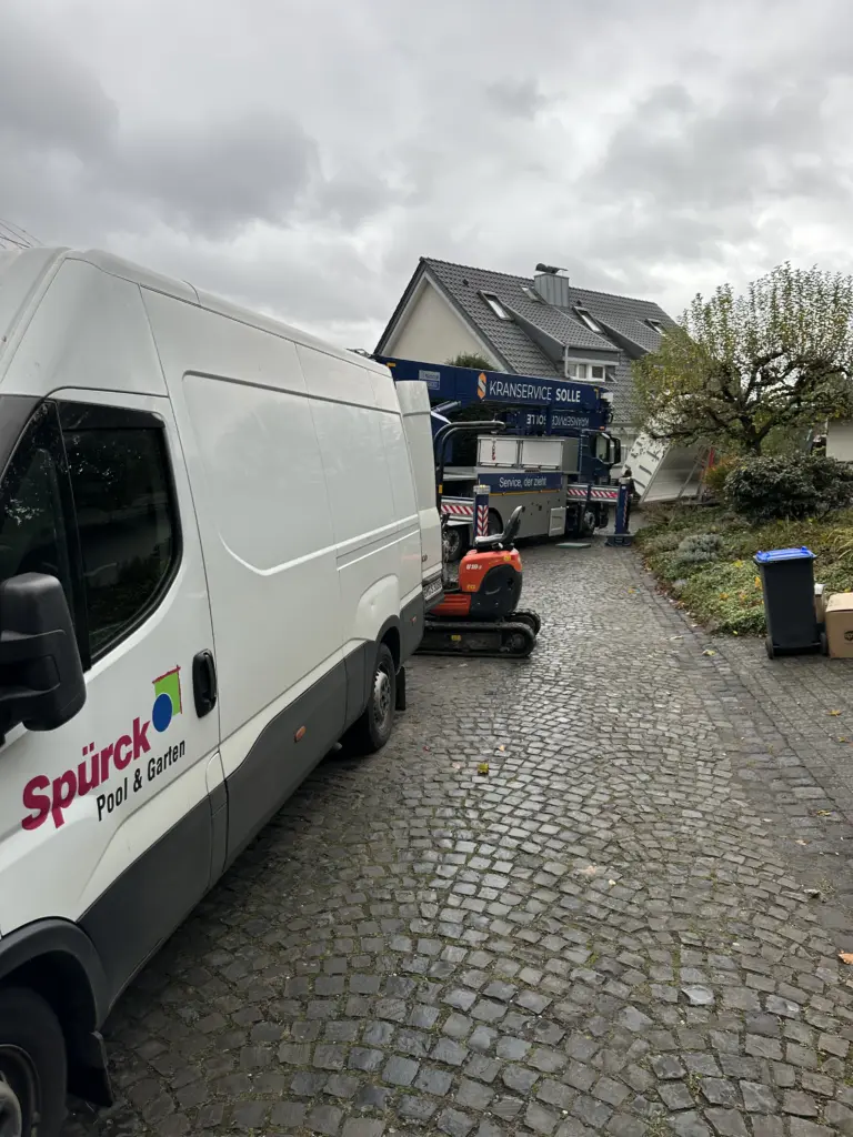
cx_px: 426
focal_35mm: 24
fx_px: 789
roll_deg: +0.7
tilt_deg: -5.5
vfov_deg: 71.6
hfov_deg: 56.8
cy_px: 568
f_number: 1.78
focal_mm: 6.86
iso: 80
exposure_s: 1/491
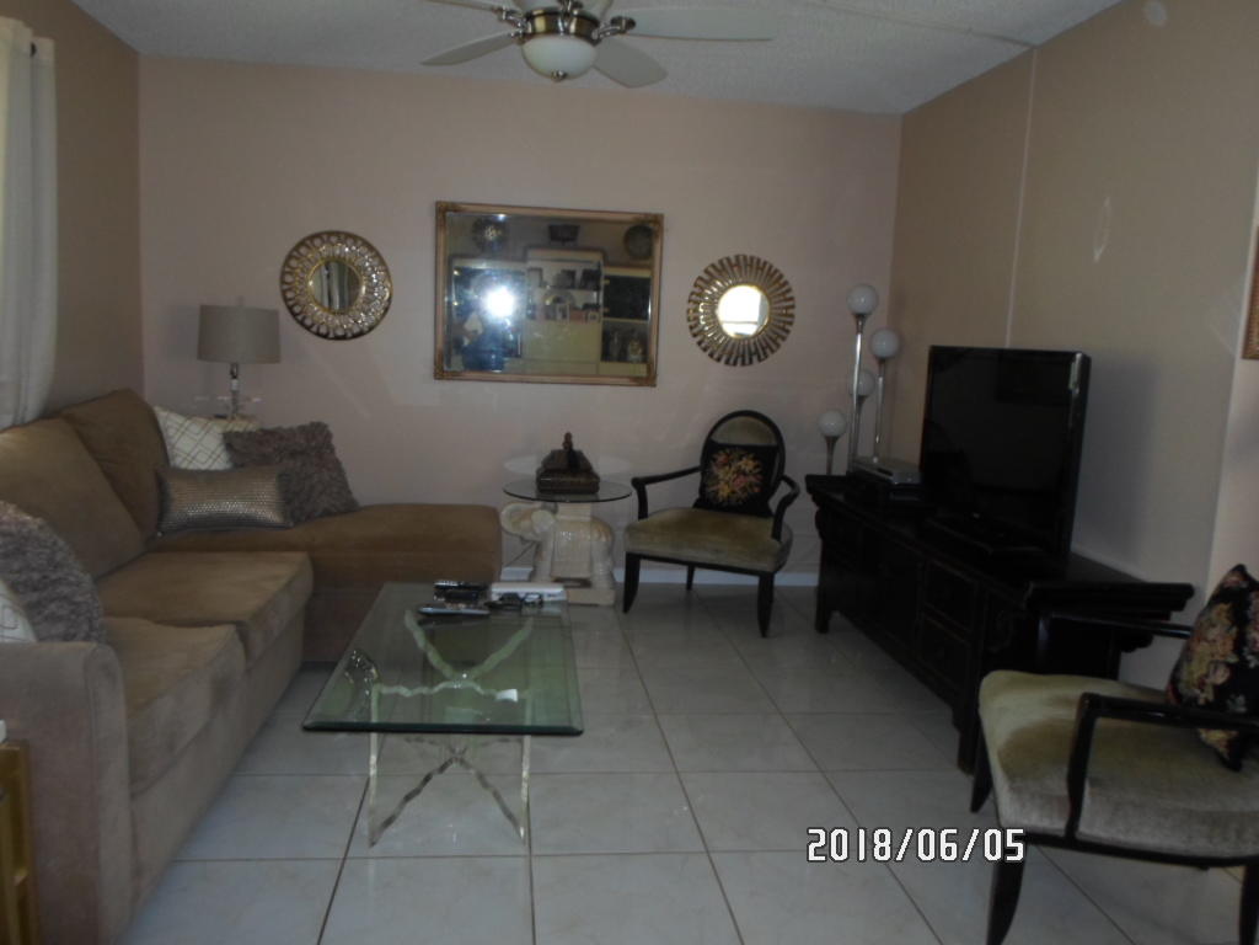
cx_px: 630
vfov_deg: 54.9
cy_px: 472
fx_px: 909
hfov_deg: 69.4
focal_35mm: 25
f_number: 2.5
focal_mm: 4.5
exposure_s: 1/30
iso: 100
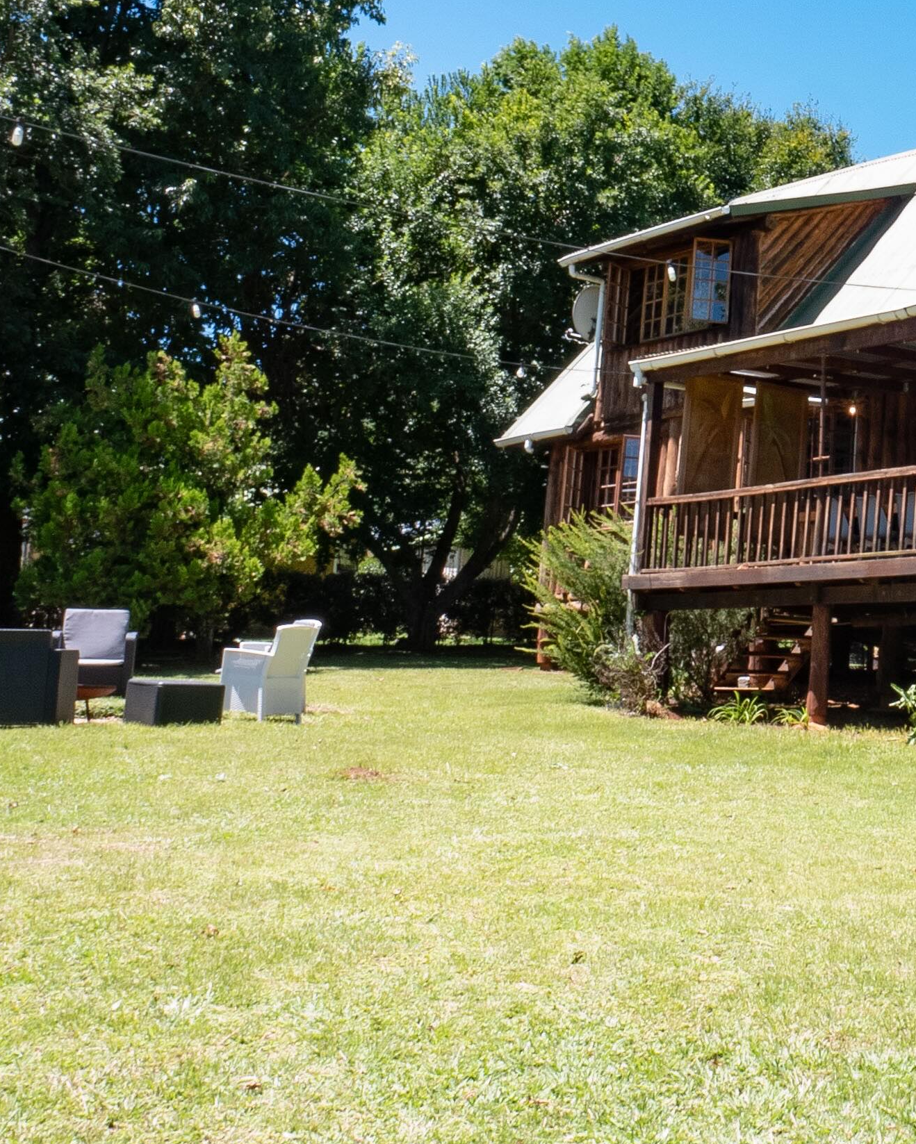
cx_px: 990
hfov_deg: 28.3
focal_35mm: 49
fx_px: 1660
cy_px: 394
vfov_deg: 37.7
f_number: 16
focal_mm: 9
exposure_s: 1/30
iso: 200
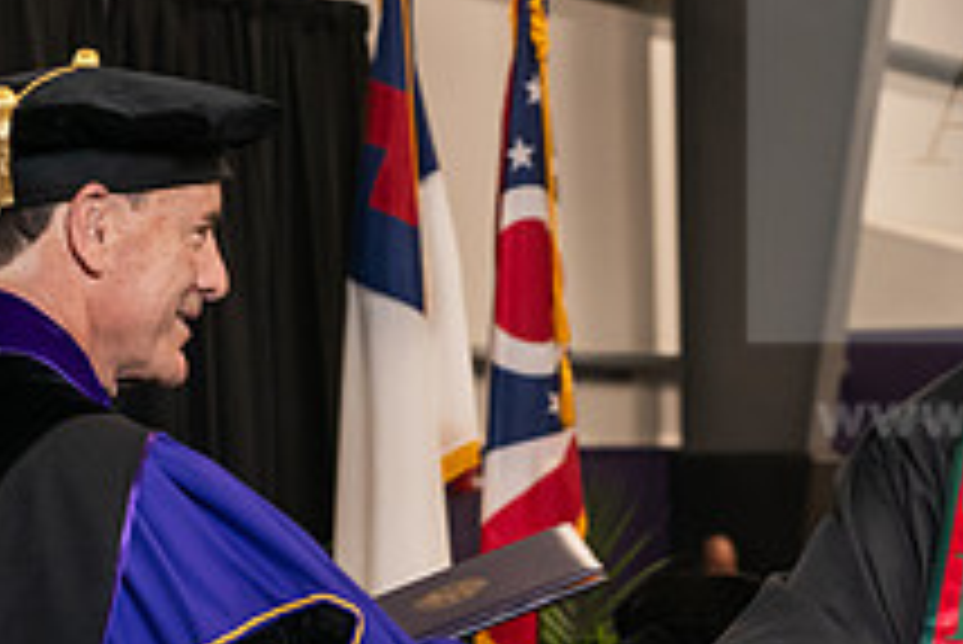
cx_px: 612
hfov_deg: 11.5
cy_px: 511
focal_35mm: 179
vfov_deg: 7.7
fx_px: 4791
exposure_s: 1/125
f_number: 5
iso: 1600
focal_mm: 66
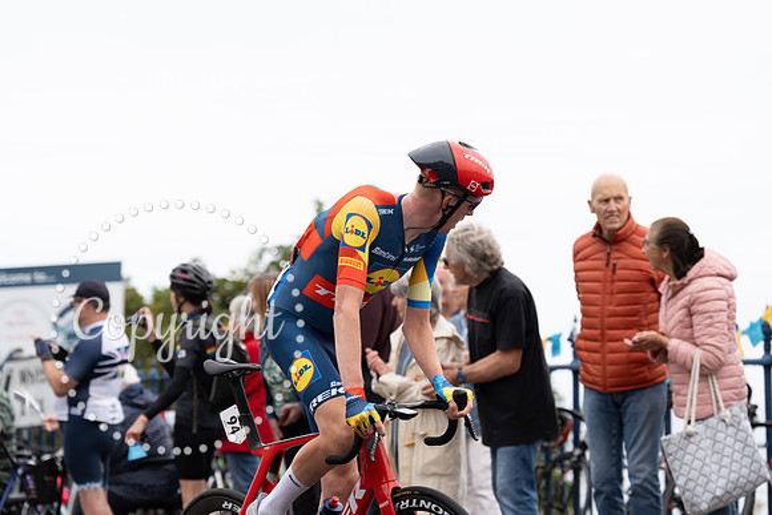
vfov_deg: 11.5
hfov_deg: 17.2
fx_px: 2552
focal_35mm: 119
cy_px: 258
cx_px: 386
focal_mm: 119
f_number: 3.5
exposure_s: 1/1000
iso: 320
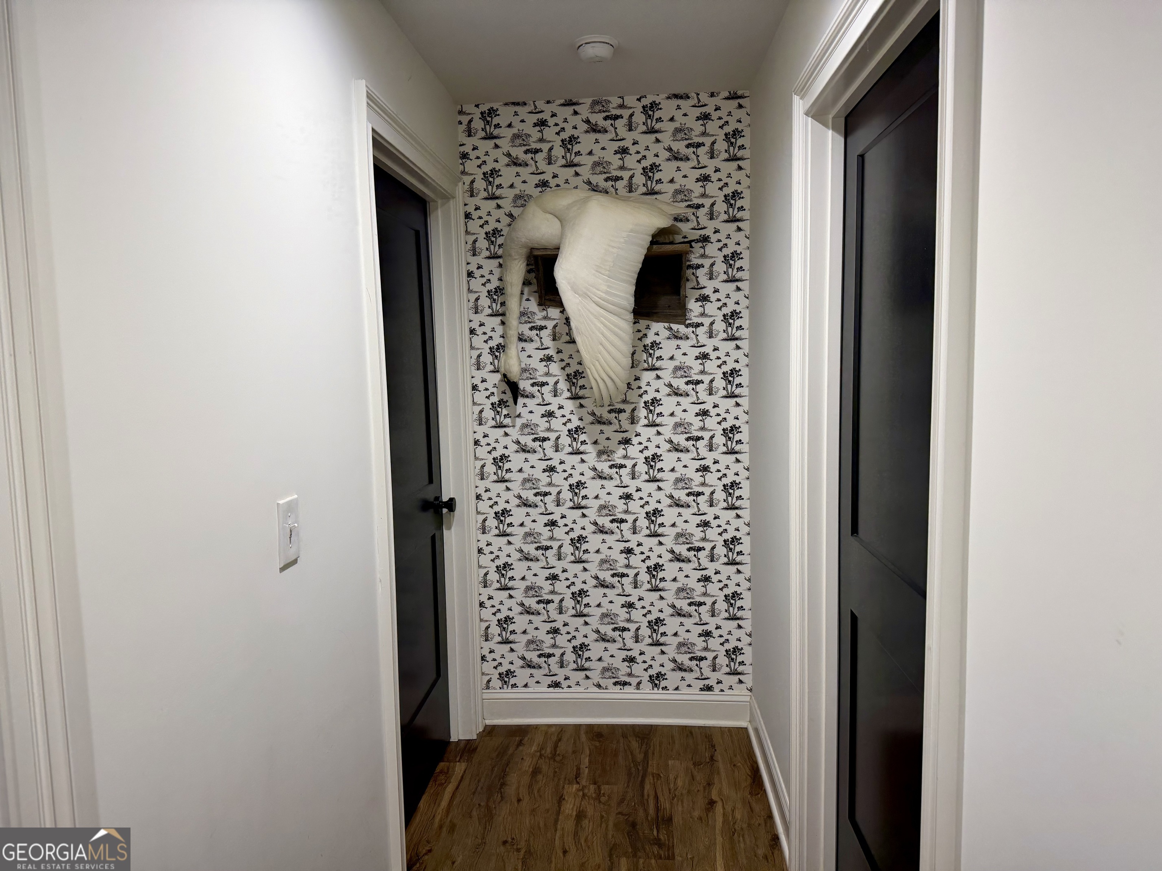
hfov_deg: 71.6
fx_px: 806
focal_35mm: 24
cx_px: 581
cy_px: 436
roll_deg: +1.9
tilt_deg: -5.1
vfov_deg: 56.8
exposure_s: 1/120
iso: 200
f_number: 1.78
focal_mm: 6.76
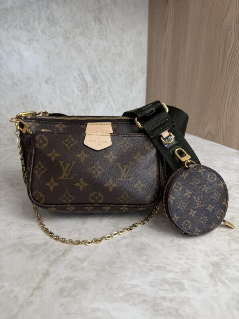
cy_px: 160
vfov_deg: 71.6
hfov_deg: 56.8
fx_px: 221
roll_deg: +0.5
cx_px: 120
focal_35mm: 24
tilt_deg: -25.1
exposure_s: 1/120
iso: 64
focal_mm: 6.76
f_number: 1.78
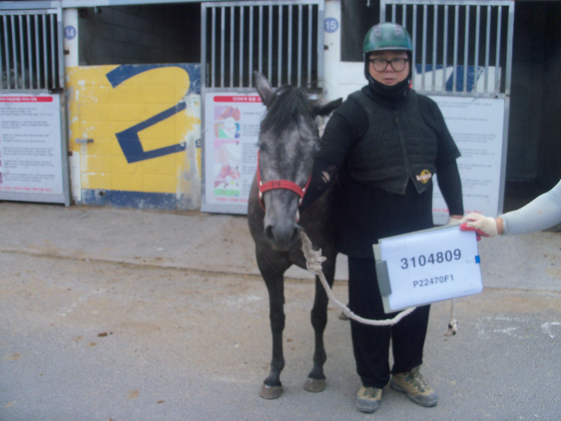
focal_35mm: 35
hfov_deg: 52.6
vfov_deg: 40.7
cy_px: 210
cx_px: 280
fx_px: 567
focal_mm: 6.3
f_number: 3
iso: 80
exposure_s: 1/320
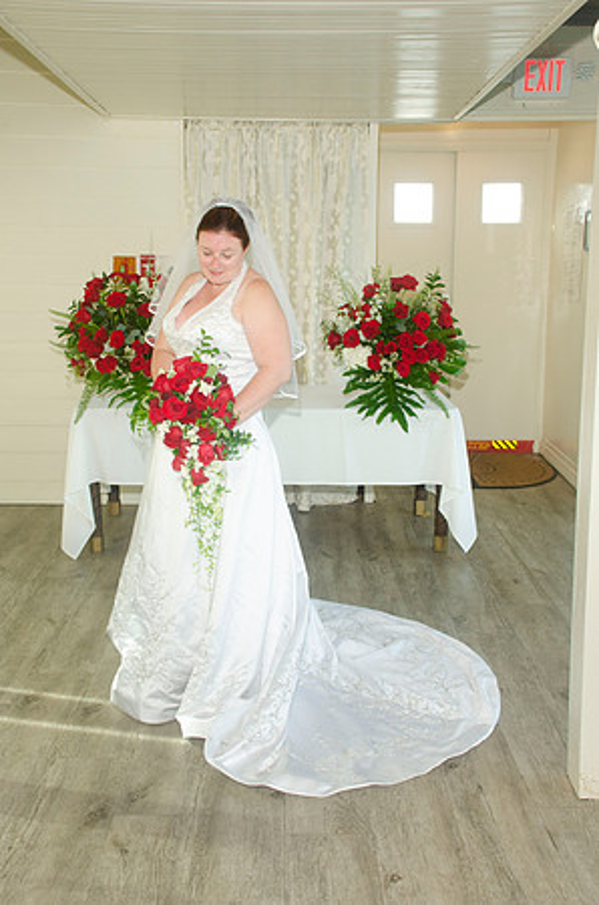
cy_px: 452
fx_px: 978
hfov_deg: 34.1
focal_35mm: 39
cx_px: 300
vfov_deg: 49.6
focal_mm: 26
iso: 400
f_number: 5.6
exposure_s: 1/80
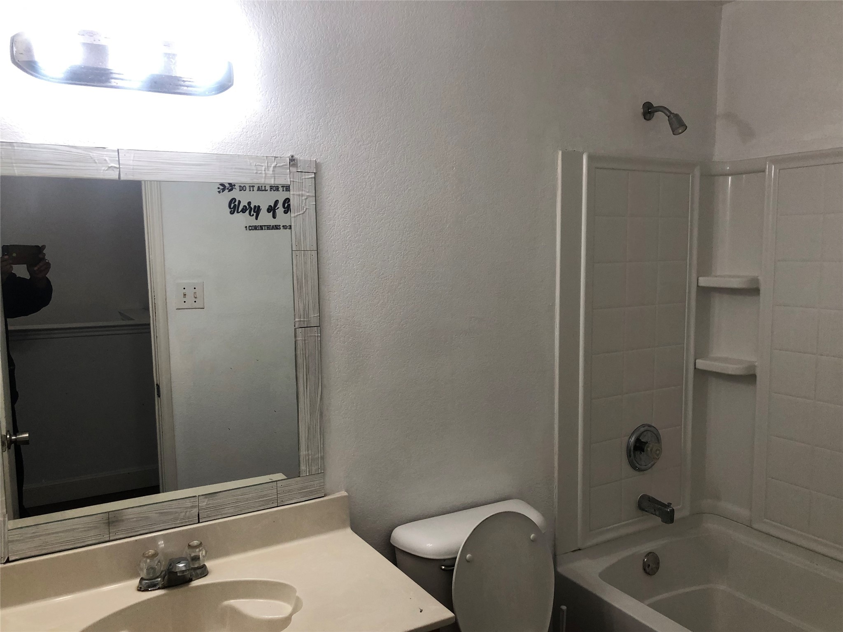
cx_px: 422
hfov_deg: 63.4
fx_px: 682
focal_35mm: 28
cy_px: 316
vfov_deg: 49.7
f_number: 1.8
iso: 25
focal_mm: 3.99
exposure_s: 1/30
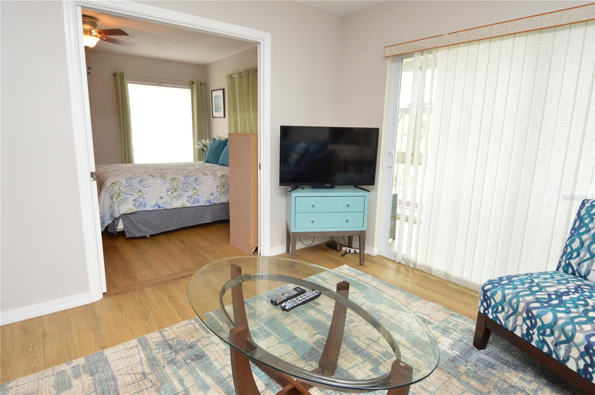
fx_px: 297
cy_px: 198
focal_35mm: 18
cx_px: 298
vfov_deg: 67.3
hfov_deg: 90.1
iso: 400
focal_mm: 12
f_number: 4
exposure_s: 1/60
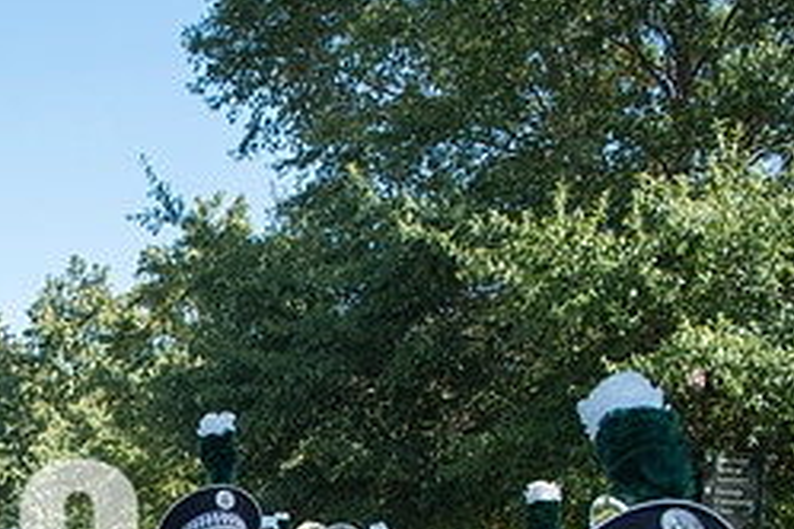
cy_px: 610
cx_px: -102
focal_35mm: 56
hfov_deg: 31.2
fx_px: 1235
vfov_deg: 22.5
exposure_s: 1/500
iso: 200
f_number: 5.6
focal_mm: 24
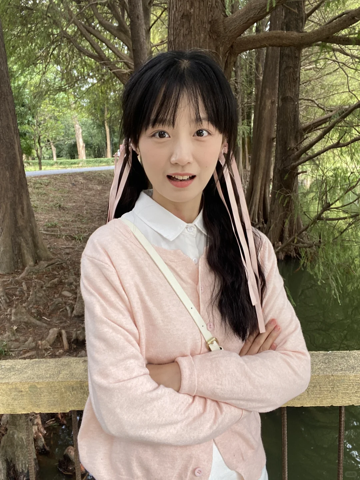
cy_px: 240
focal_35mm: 30
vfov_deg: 60.0
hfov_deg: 46.8
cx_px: 180
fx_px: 416
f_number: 2.2
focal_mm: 2.71
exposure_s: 1/122
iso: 80
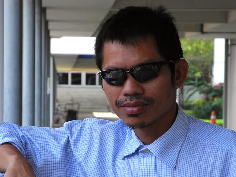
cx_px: 118
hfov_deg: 11.4
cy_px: 88
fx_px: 1179
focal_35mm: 173
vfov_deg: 8.6
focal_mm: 37
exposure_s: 1/78
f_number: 5.6
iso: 100
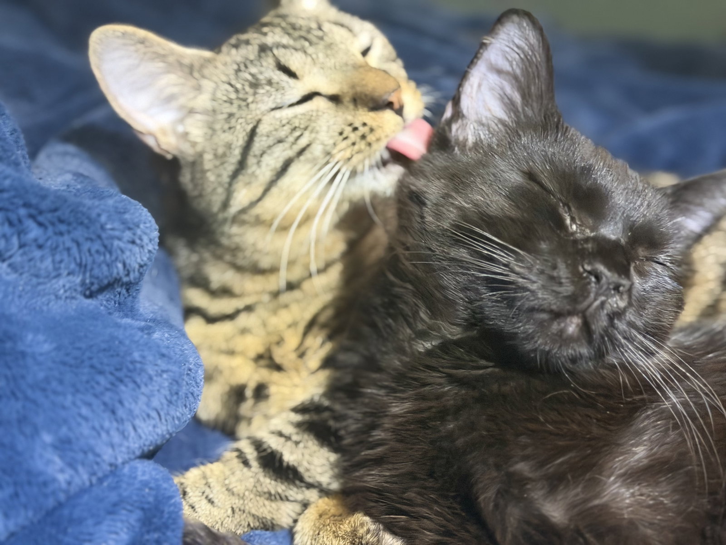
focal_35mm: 48
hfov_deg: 39.7
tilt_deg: -24.0
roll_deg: -5.1
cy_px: 272
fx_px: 1007
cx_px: 363
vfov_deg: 30.3
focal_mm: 6.76
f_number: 1.78
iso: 640
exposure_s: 1/30
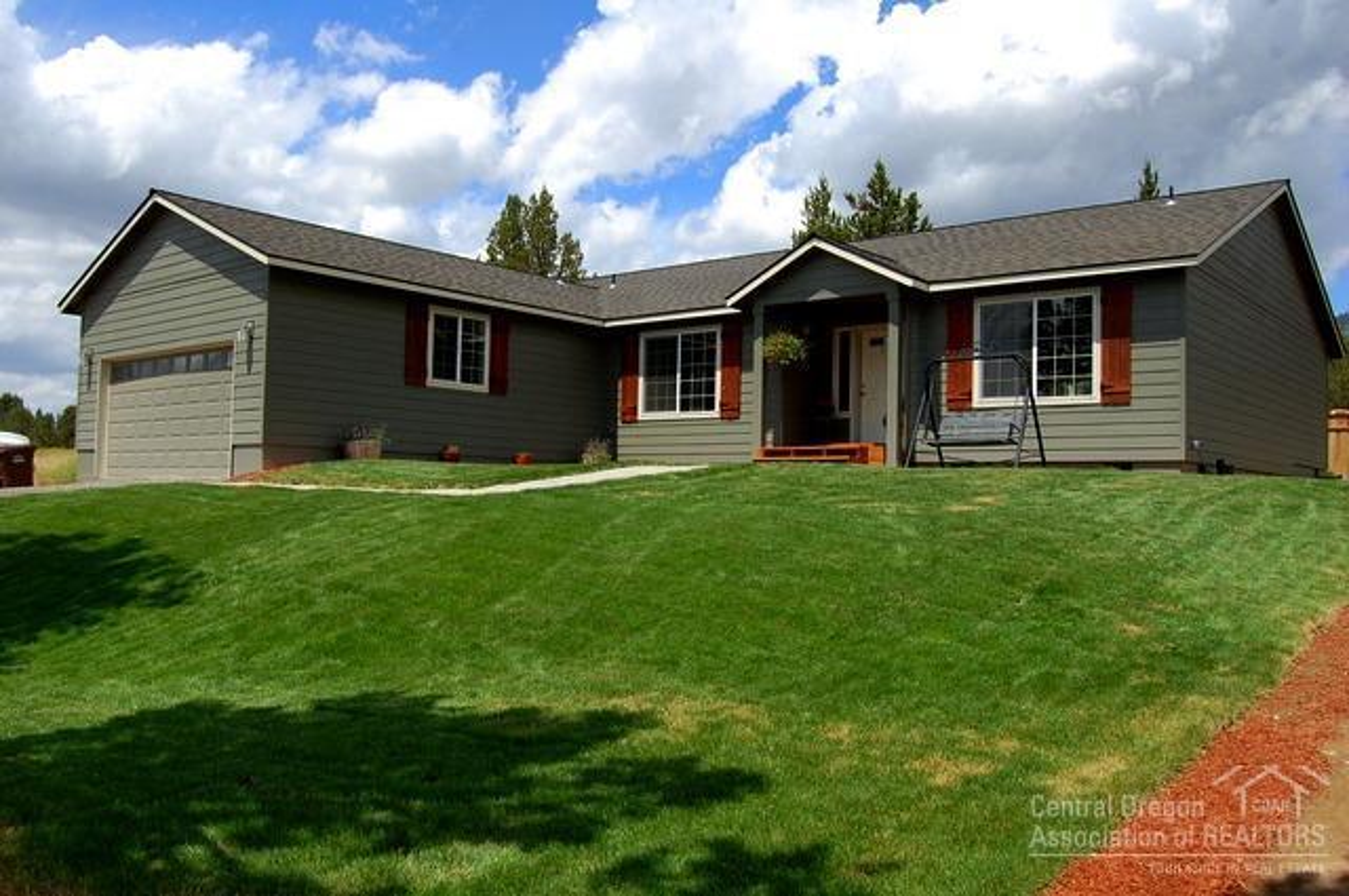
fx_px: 1123
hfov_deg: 62.0
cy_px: 448
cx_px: 674
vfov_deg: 43.5
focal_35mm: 30
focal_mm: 20
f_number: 9
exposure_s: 1/320
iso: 200
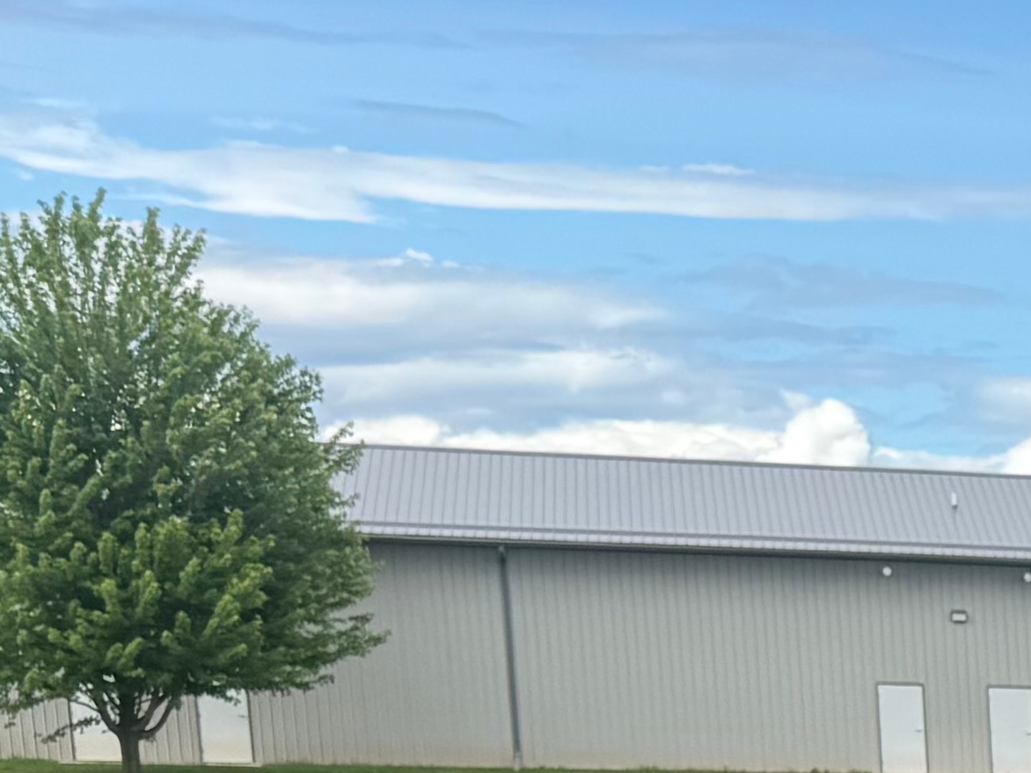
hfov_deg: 13.7
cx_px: 2200
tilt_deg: -12.6
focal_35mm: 117
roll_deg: -1.3
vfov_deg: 11.5
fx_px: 3485
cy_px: 1520
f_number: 1.78
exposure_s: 1/1949
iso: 80
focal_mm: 6.76
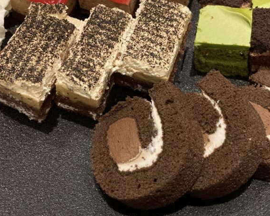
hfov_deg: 38.0
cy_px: 73
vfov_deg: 30.6
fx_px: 392
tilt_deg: -54.6
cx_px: 141
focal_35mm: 49
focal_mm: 3.99
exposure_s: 1/50
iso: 320
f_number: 1.8
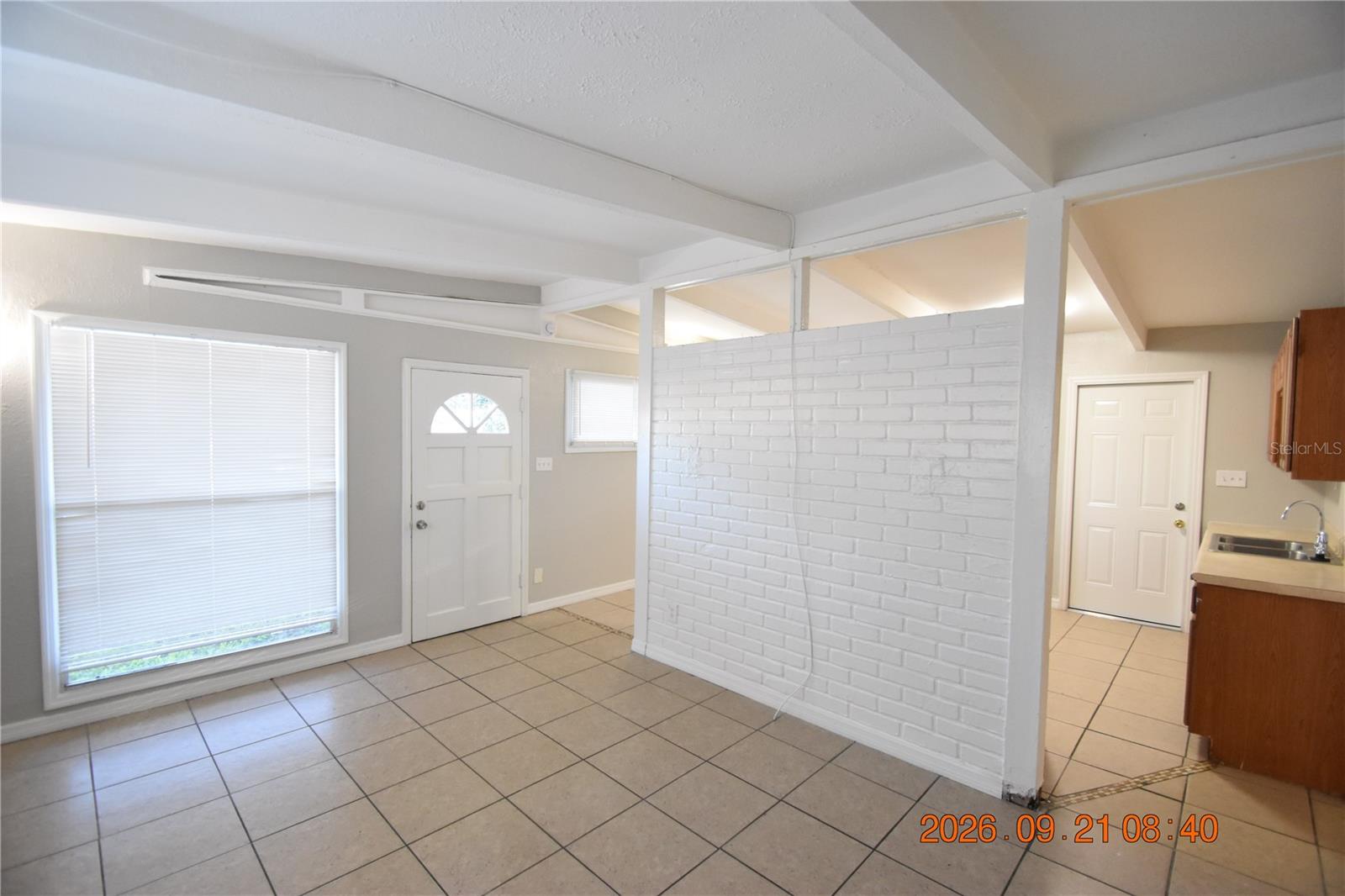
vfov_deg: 77.3
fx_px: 560
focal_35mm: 15
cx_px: 672
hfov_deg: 100.4
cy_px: 448
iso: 1800
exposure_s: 1/60
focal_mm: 10
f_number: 3.5
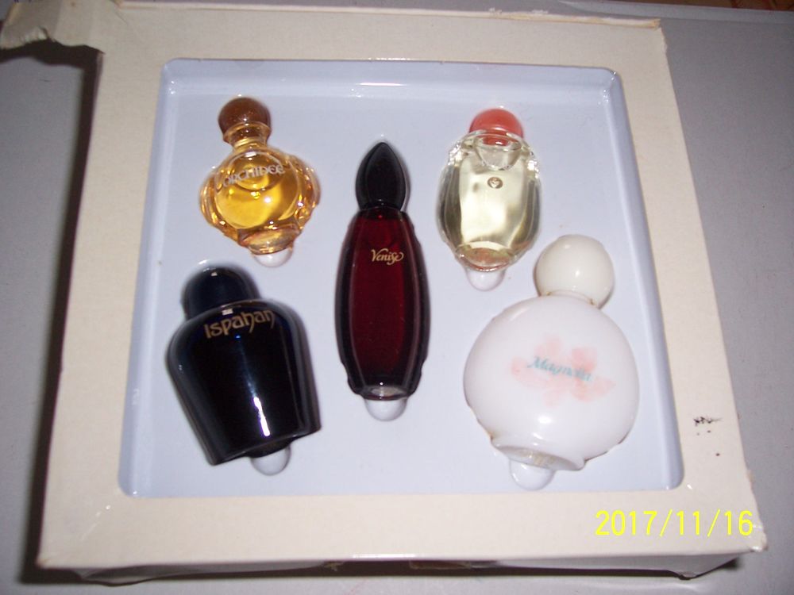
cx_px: 397
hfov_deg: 54.0
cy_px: 298
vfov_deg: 41.8
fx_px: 780
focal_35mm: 34
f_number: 2.7
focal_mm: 5.6
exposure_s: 1/60
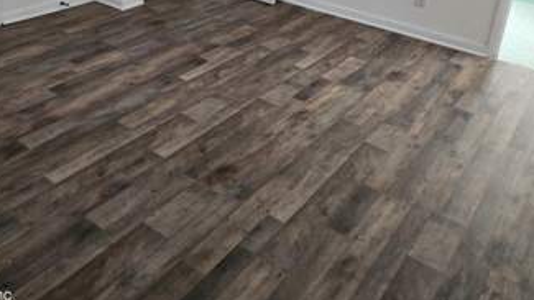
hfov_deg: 54.0
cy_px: 25
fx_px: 524
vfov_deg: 30.5
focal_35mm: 37
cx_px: 253
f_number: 1.8
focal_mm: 5.4
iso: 800
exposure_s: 1/120
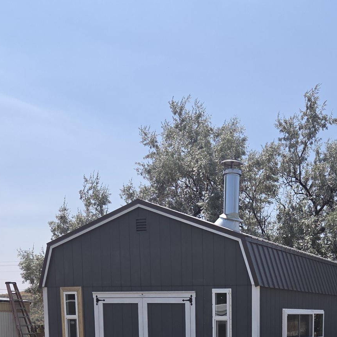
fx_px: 595
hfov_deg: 30.7
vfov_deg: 28.2
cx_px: 281
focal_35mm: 54
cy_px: 390
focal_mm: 5.4
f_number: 1.8
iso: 25
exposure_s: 1/1636
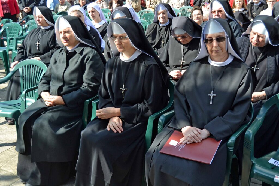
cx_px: 140
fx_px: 349
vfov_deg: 29.8
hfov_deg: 43.6
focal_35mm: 45
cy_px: 93
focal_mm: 30
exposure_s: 1/125
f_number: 5.6
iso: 110
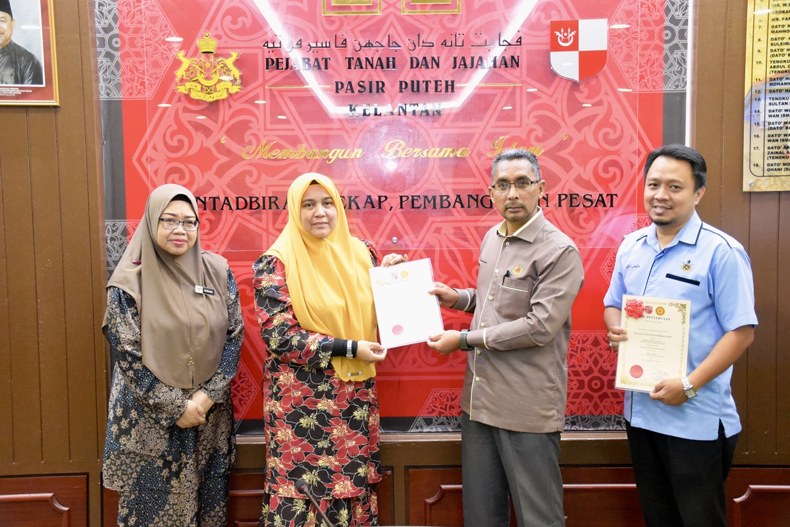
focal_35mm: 45
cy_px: 264
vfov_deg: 29.9
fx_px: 987
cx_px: 395
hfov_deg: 43.6
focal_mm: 30
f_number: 4.5
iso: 6400
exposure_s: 1/160
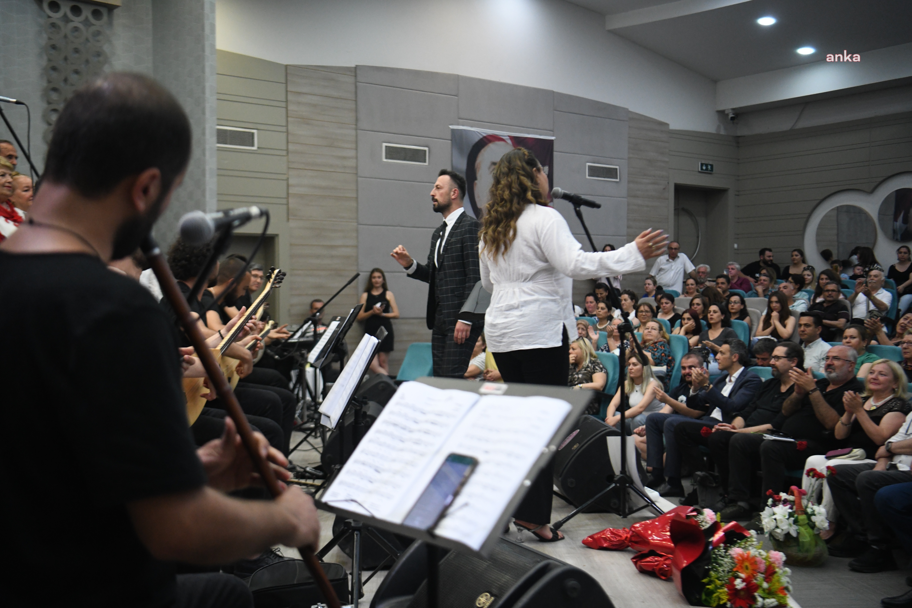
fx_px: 1064
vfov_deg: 31.9
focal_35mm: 42
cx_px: 456
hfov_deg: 46.4
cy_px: 304
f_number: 2.8
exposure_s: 1/125
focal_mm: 42
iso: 3200
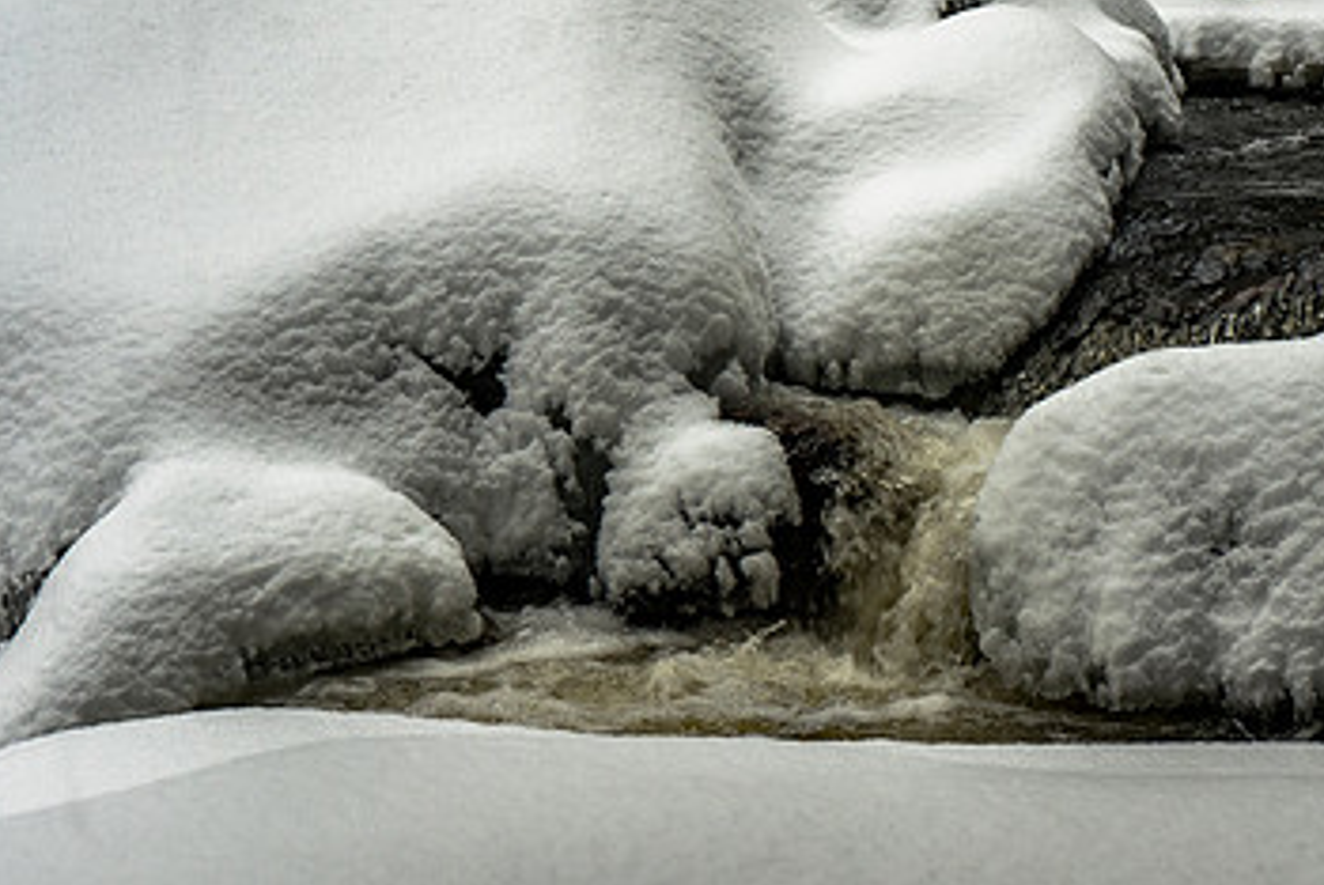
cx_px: 1078
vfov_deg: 13.6
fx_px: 3718
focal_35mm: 101
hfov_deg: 20.0
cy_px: 289
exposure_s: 1/200
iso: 320
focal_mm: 61
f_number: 5.6
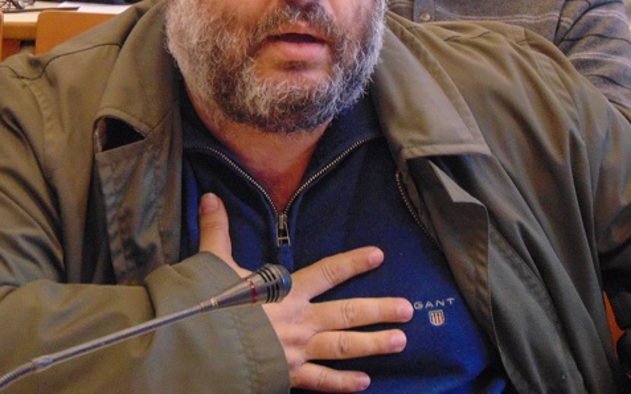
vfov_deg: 7.3
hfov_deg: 11.6
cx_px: 295
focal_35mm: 180
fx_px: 3095
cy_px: 56
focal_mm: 19.4
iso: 400
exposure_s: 1/25
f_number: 3.9
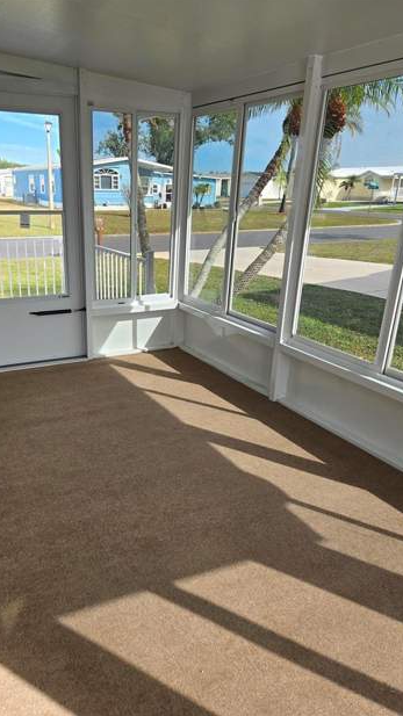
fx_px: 494
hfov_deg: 44.1
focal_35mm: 26
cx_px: 156
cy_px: 364
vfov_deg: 71.9
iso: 25
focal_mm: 5.4
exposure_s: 1/657
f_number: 1.8
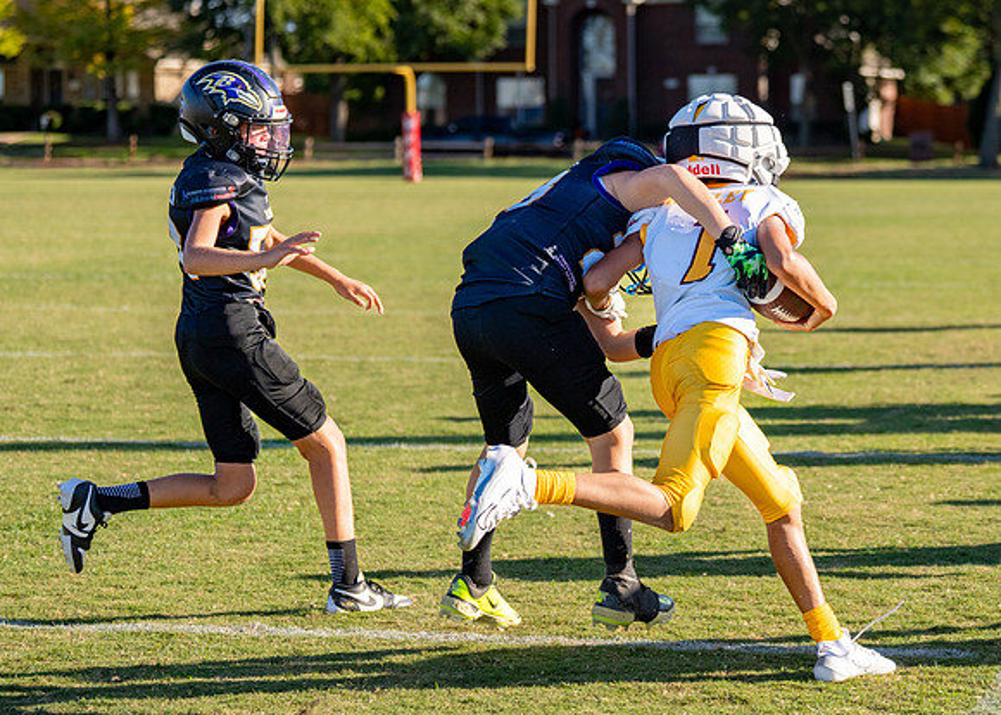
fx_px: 3040
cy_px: 380
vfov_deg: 13.4
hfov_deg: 18.7
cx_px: 634
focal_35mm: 107
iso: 160
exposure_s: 1/4000
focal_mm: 70
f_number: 2.8
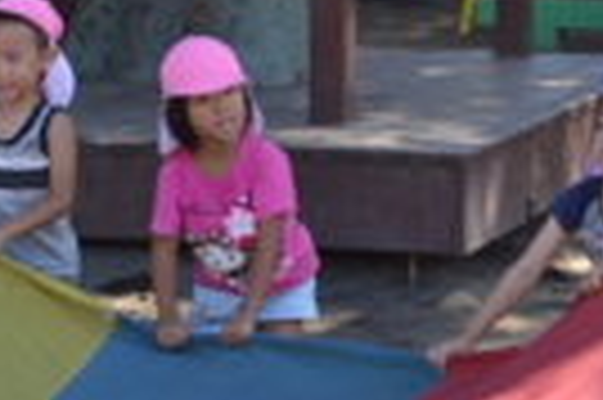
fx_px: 3296
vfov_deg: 6.9
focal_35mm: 197
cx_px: 374
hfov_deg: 10.4
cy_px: -38
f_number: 5.6
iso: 200
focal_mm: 44
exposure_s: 1/125
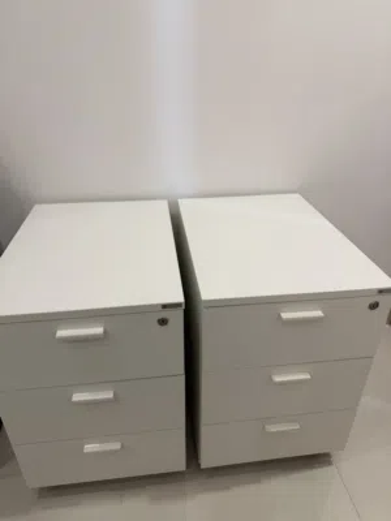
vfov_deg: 71.6
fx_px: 361
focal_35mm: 24
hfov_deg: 56.8
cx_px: 196
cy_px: 260
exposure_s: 1/50
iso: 320
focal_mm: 6.76
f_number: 1.78
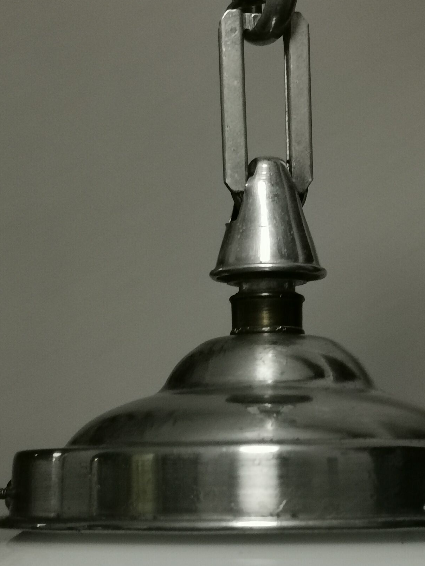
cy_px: 412
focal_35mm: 86
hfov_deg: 17.1
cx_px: 298
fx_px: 1408
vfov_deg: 22.6
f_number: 1.8
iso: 200
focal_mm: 5.58
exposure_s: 1/50
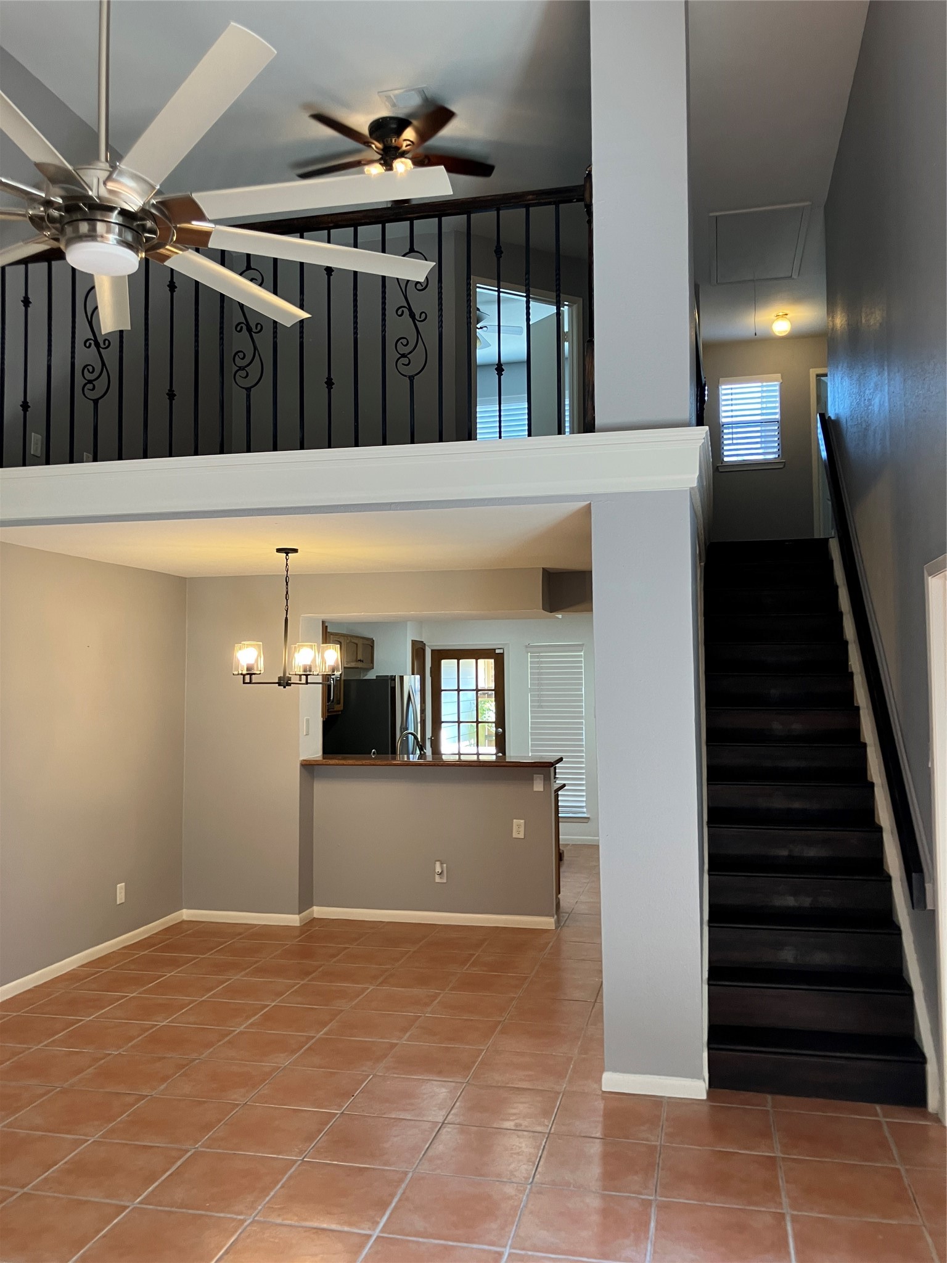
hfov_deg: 49.7
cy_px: 632
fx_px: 1021
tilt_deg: +4.1
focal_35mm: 28
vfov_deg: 63.4
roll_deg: +0.4
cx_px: 474
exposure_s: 1/60
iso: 64
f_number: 1.8
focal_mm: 3.99
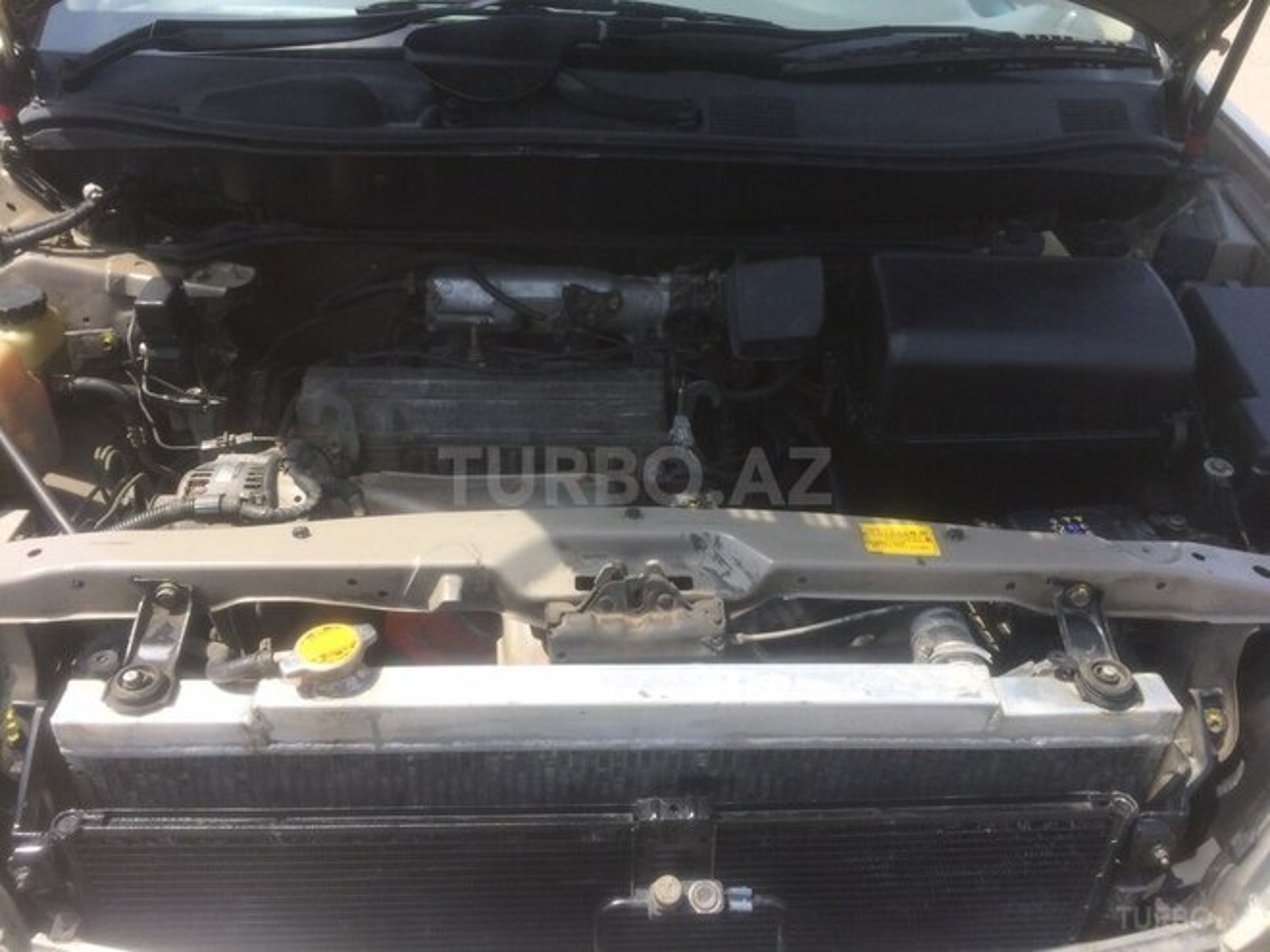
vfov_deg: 48.2
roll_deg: -3.1
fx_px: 1064
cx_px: 635
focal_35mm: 29
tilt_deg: -36.2
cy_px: 476
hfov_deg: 61.7
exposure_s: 1/774
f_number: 2.2
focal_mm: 4.15
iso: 32
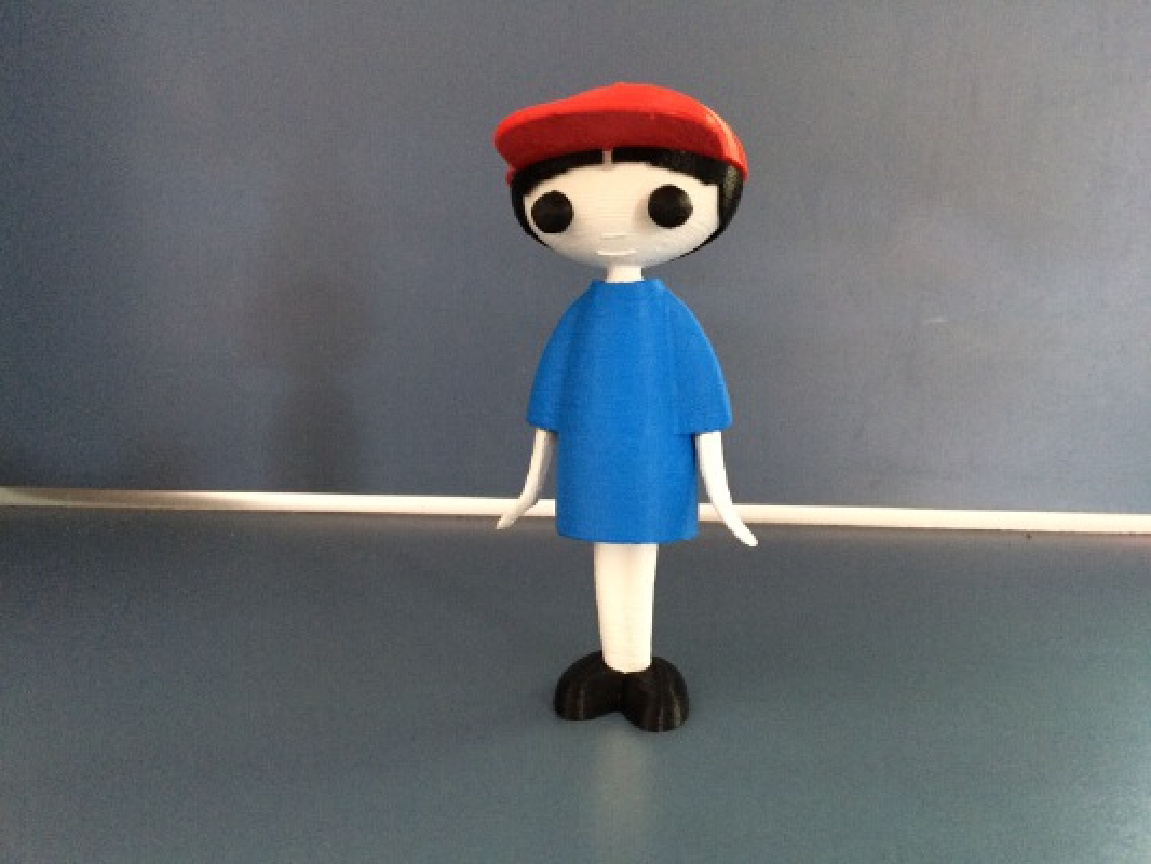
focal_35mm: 29
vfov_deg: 48.2
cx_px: 576
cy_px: 432
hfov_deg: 61.6
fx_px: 964
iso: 320
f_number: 2.2
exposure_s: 1/24
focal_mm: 4.15
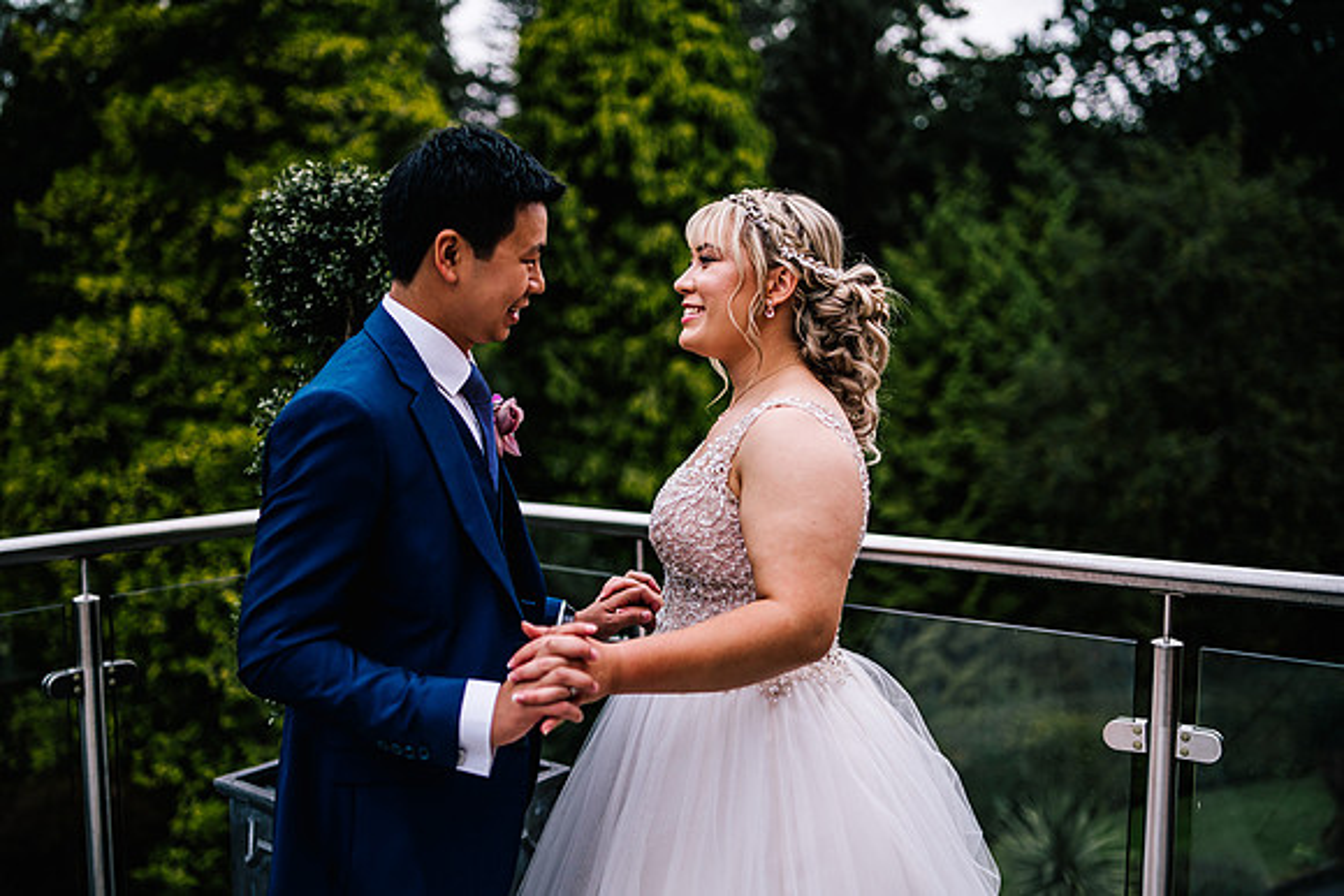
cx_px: 672
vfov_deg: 37.9
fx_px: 1307
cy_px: 448
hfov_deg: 54.4
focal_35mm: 35
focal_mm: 35
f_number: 1.4
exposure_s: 1/250
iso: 100
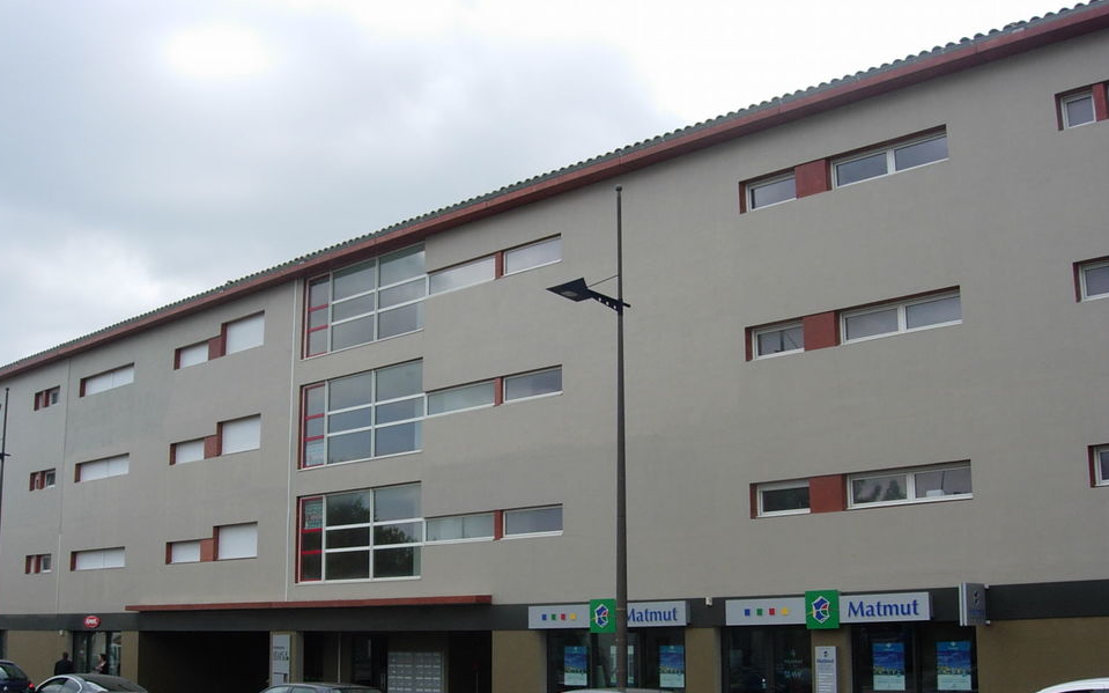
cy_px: 433
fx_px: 1269
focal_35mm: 42
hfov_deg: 47.2
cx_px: 550
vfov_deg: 30.4
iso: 64
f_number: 4.8
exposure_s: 1/512
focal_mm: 7.8
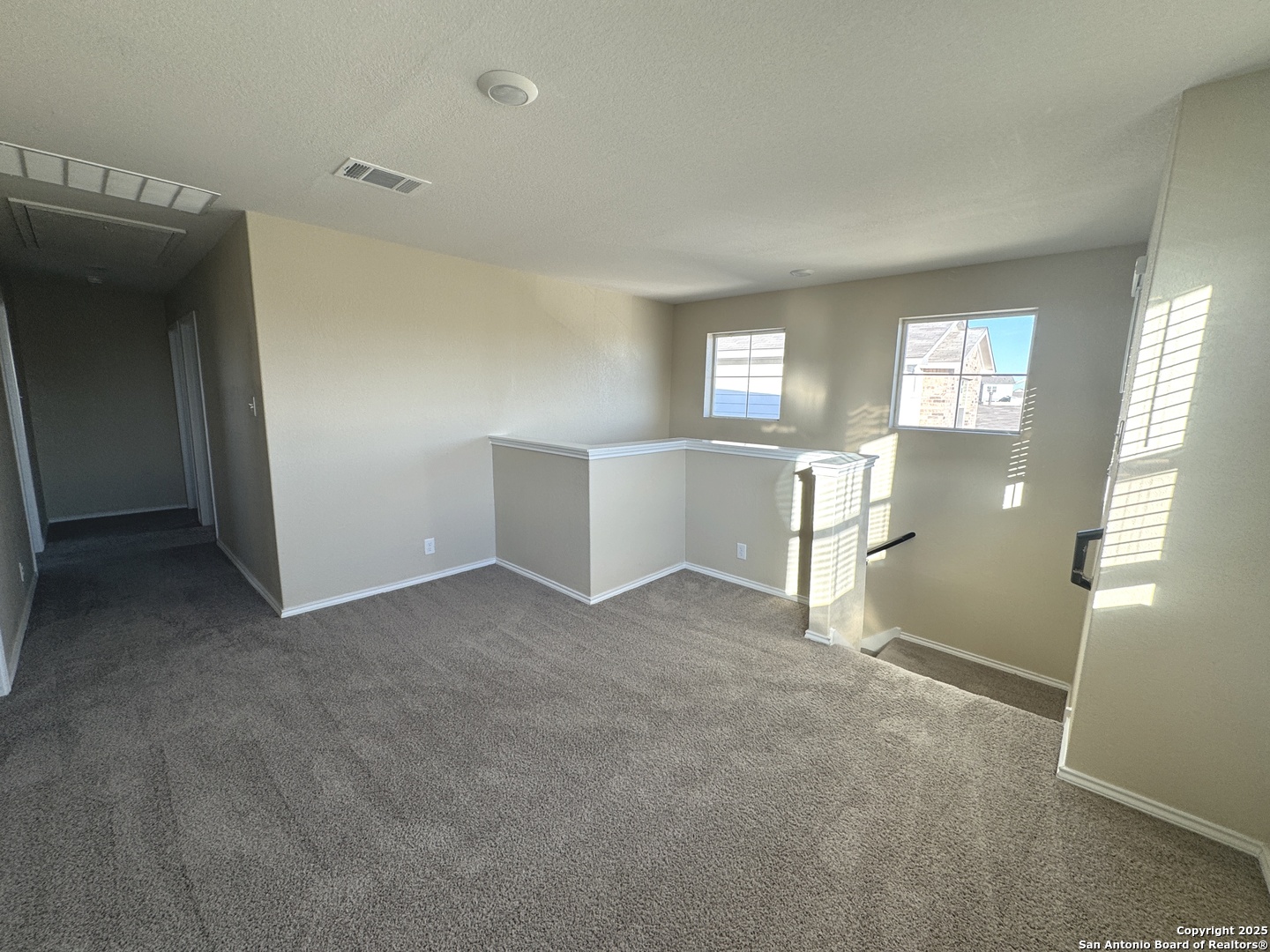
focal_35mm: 14
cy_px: 476
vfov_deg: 85.7
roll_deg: -1.6
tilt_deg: -10.4
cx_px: 635
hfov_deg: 102.1
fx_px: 514
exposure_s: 1/99
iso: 50
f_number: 2.2
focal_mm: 2.22
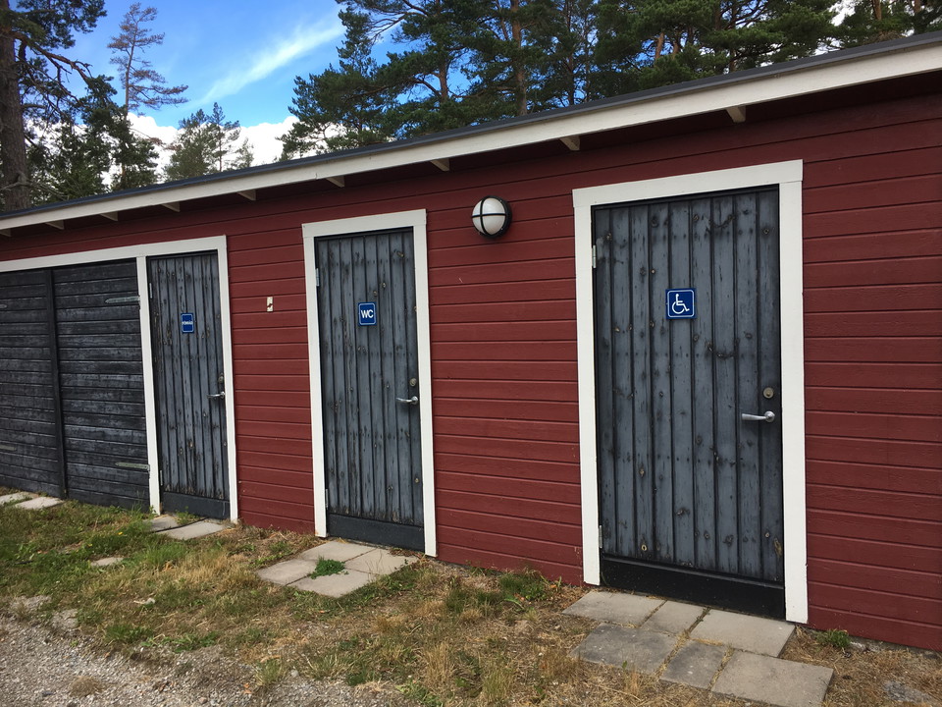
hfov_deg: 61.7
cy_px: 354
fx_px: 789
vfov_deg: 48.2
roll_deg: +1.0
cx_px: 471
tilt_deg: -1.6
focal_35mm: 29
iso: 25
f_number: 2.2
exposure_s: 1/561
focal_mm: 4.15
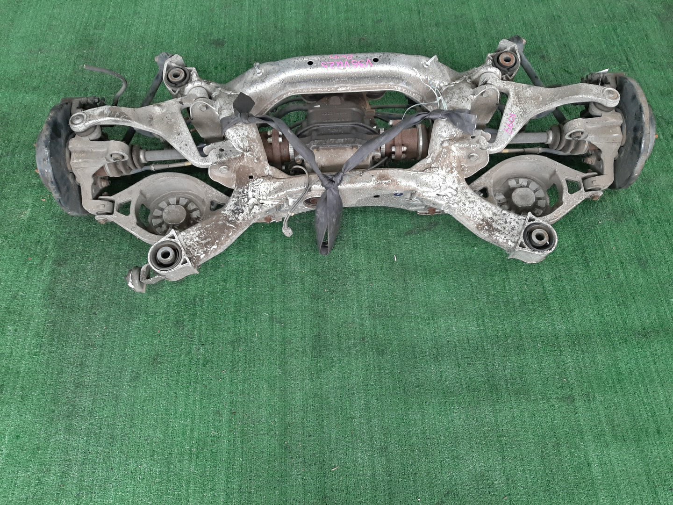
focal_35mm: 26
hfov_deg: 67.3
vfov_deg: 53.1
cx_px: 336
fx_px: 505
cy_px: 252
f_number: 1.7
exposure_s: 1/50
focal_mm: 3.93
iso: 130
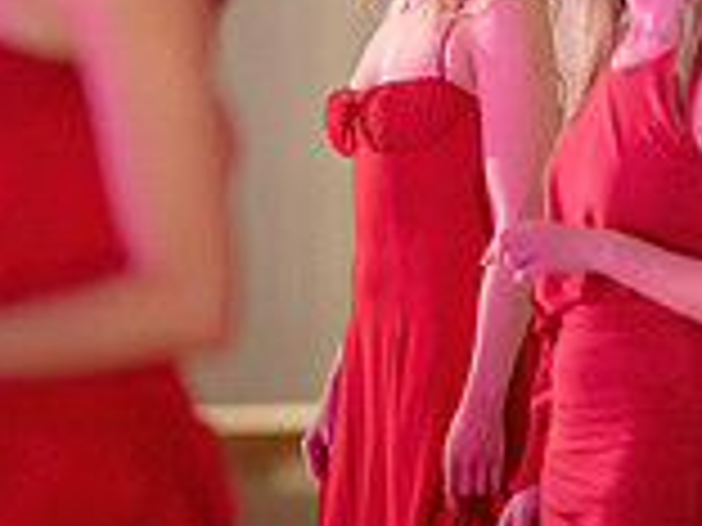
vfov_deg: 3.6
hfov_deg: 4.8
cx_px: 689
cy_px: 380
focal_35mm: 414
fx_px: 8396
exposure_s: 1/125
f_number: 1.4
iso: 2500
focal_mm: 105
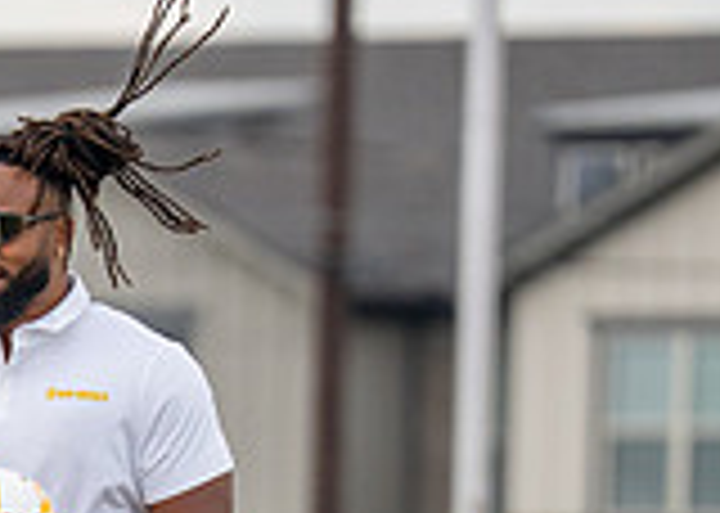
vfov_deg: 1.5
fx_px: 19982
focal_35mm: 978
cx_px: -415
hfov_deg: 2.1
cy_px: 748
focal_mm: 200
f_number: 2.8
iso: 500
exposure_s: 1/2000
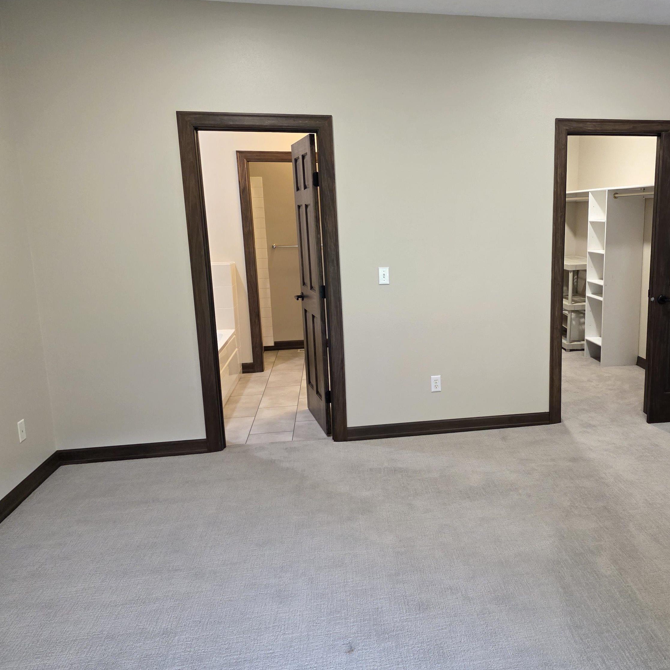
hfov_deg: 56.0
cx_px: 452
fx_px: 613
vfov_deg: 57.3
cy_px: 328
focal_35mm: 28
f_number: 1.7
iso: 500
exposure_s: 1/120
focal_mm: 6.3
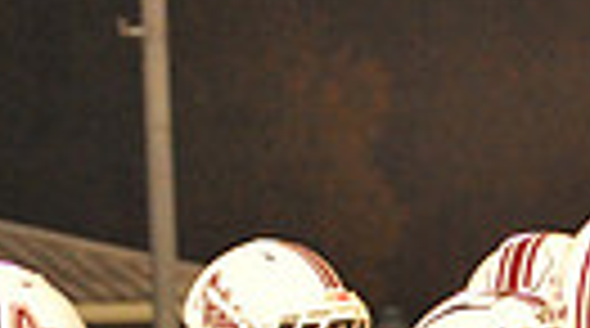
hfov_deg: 5.7
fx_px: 5807
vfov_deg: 3.2
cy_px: 687
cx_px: 923
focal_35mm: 372
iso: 5000
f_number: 5
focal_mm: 80
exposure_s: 1/160
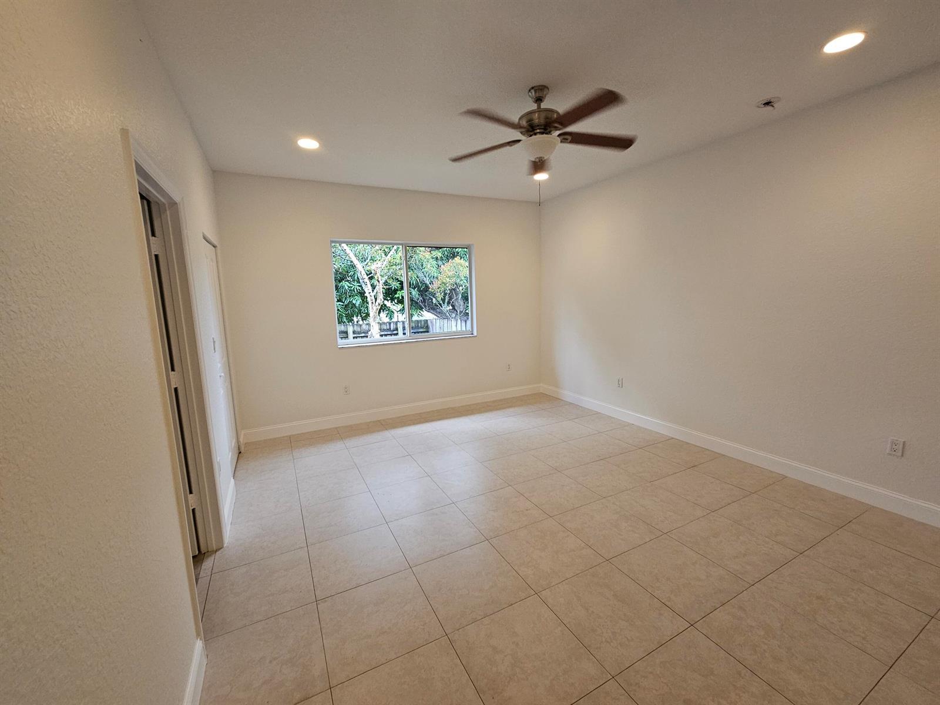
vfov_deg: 89.9
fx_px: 353
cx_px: 470
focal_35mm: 13
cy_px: 352
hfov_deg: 106.2
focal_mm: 2.2
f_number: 2.2
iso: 250
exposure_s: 1/60
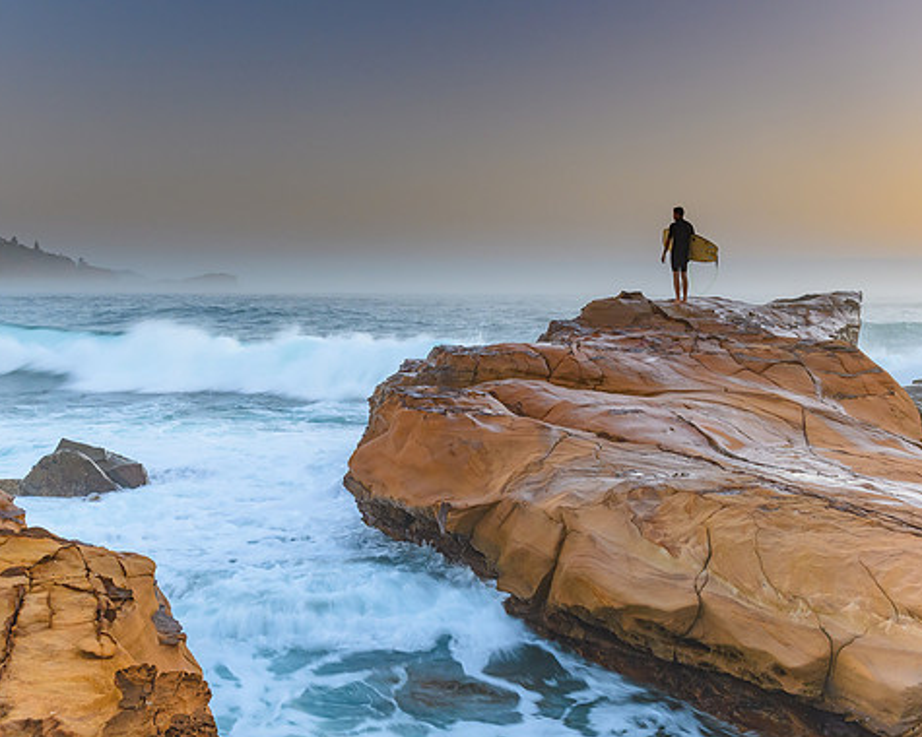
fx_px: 1064
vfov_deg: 38.2
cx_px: 410
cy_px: 373
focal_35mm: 39
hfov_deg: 46.8
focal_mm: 22
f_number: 8
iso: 400
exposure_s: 1/6
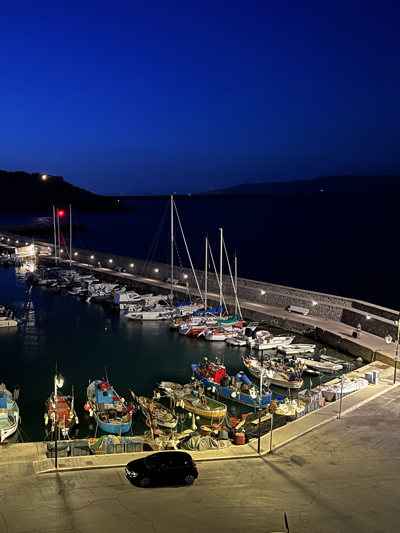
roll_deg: +0.7
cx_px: 58
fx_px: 539
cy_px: 268
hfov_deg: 38.5
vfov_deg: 52.6
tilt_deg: -7.5
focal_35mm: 35
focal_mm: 5.7
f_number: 1.5
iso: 1000
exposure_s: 1/9
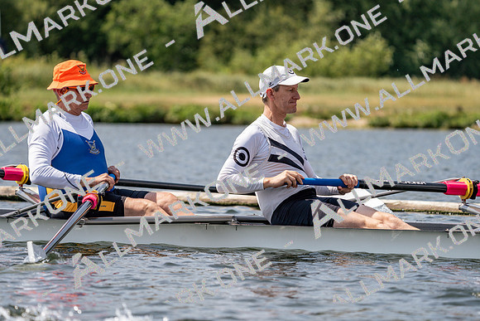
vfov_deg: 4.8
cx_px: 240
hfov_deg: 7.3
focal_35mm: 284
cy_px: 160
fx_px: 3787
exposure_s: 1/1600
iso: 200
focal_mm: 284
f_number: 5.6
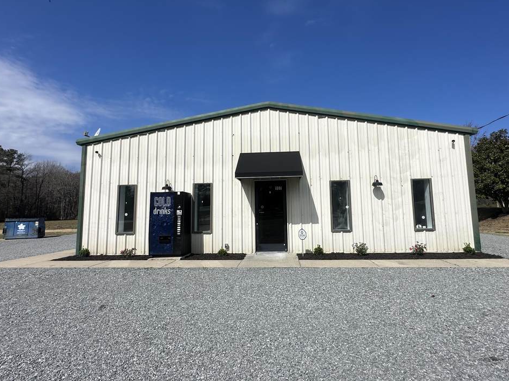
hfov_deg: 84.6
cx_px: 270
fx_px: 279
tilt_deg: +6.5
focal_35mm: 19
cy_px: 179
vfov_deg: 68.6
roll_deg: +0.7
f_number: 2.2
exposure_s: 1/5814
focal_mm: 2.22
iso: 50
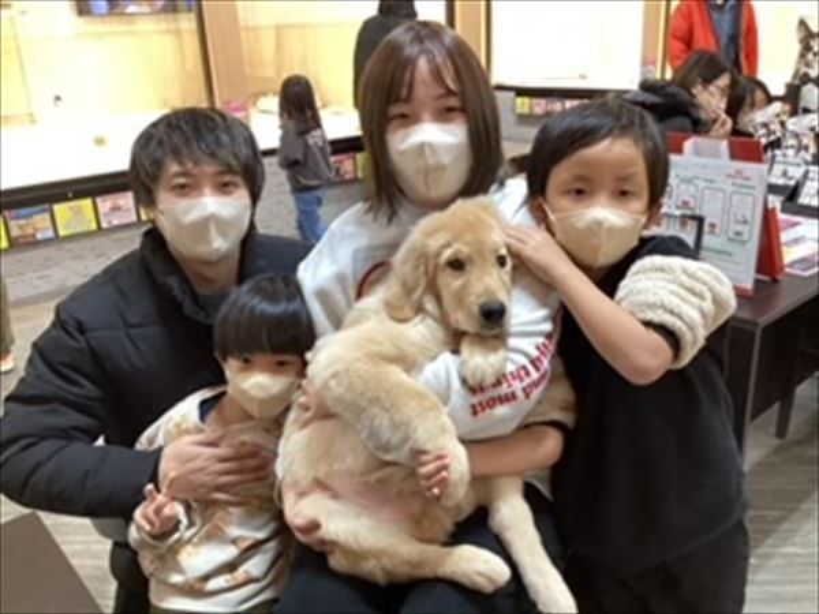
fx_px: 733
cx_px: 410
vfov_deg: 45.4
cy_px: 307
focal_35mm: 31
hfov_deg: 58.4
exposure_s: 1/60
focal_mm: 3.3
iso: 200
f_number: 2.4
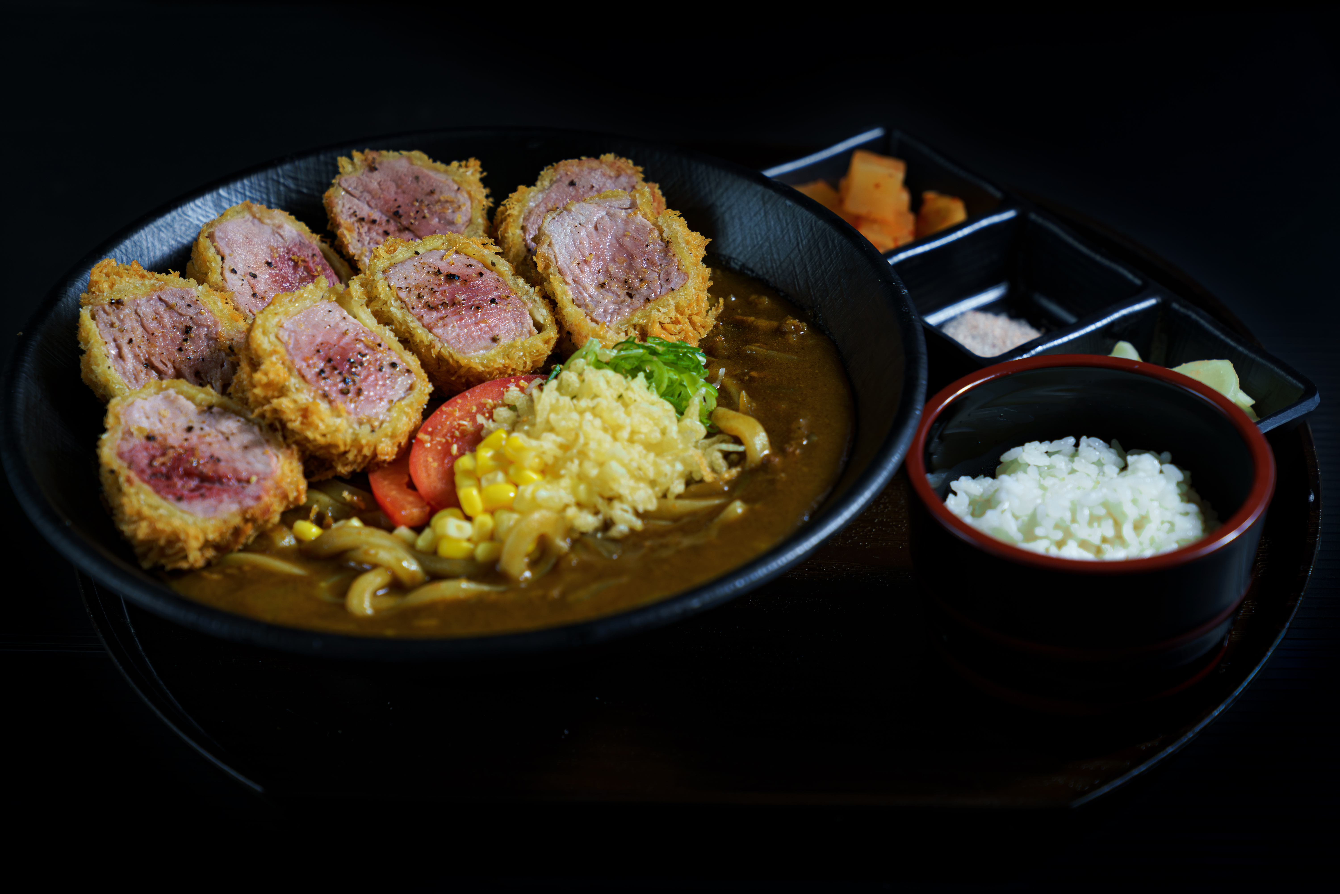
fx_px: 2605
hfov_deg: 28.8
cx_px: 670
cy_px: 447
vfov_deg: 19.5
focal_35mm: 70
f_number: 4.5
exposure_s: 1/200
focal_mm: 70
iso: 400
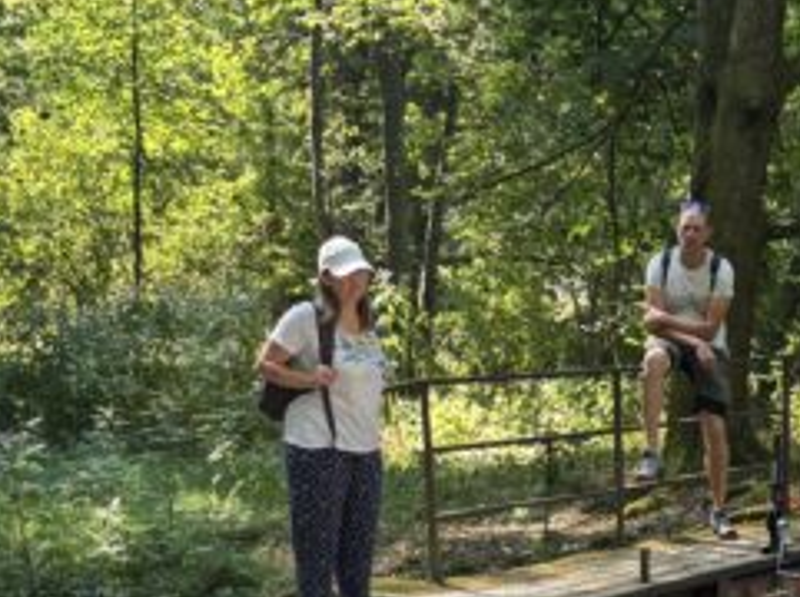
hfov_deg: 23.3
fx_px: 1915
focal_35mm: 83
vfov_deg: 17.0
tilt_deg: -12.8
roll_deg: -0.1
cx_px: 607
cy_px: 710
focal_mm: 5.96
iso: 50
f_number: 1.6
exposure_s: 1/121
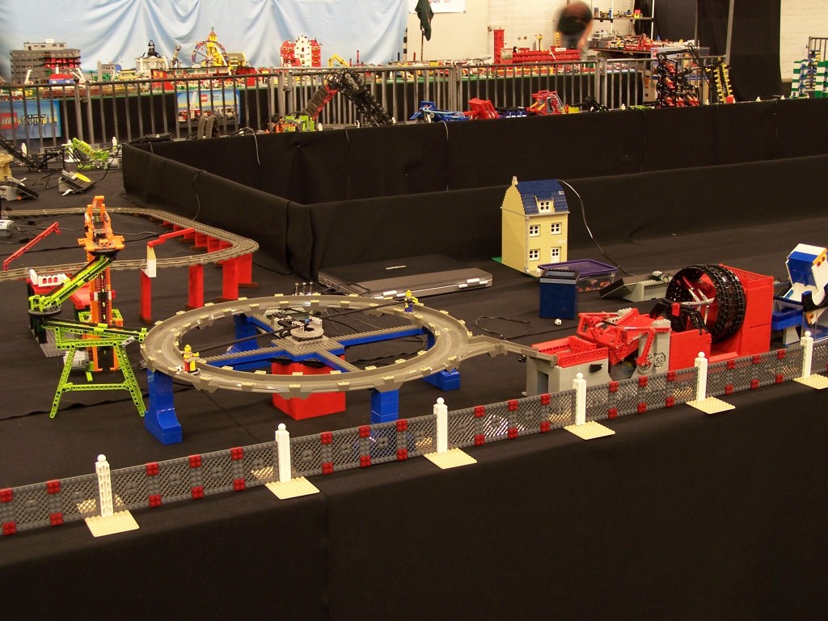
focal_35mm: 51
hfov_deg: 37.5
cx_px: 414
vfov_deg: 28.6
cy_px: 310
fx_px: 1220
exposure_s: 1/2
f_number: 3
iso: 80
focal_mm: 8.5
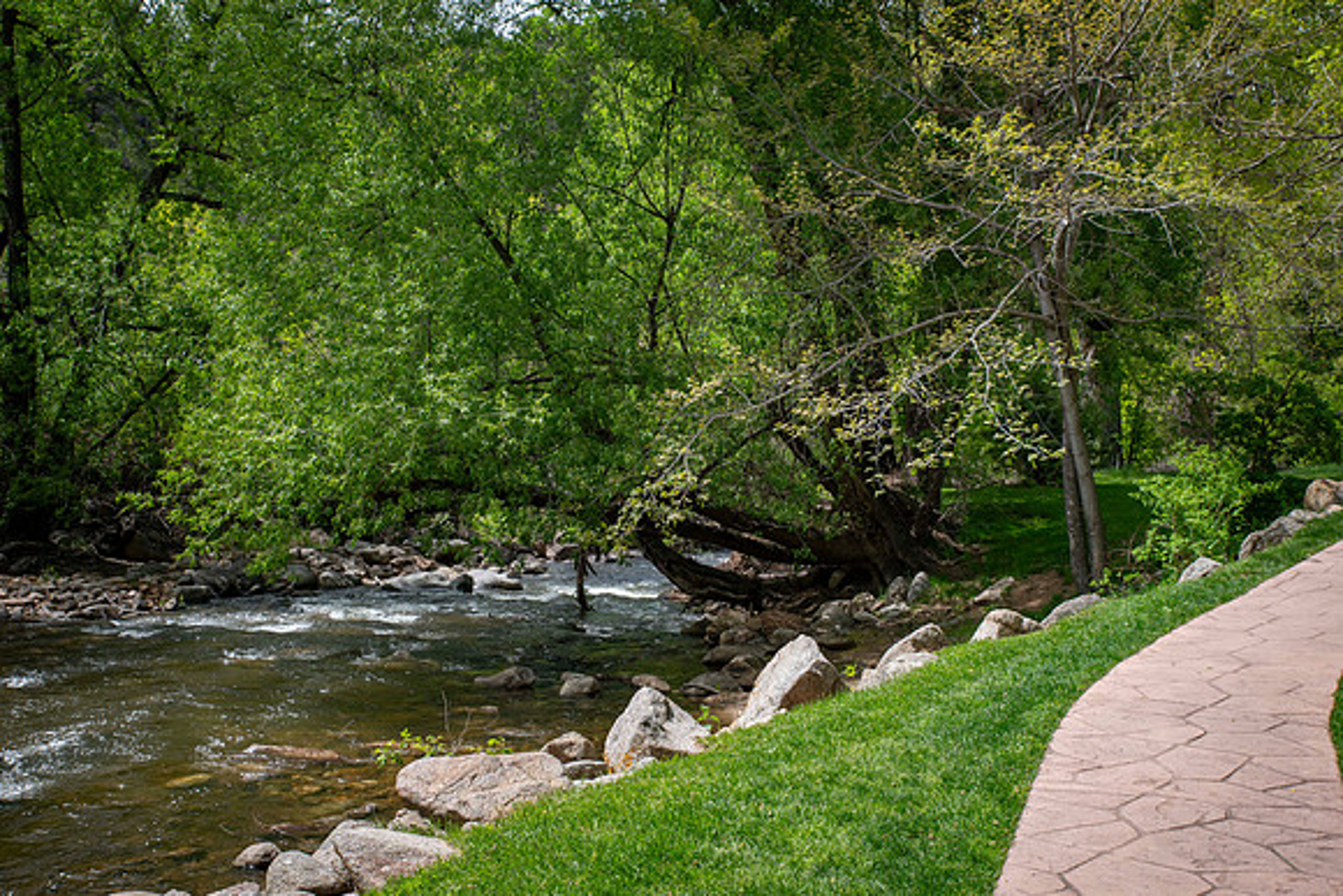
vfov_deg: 32.5
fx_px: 1538
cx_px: 662
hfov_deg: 47.2
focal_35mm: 41
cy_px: 438
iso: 640
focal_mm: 38
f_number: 7.1
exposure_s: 1/640
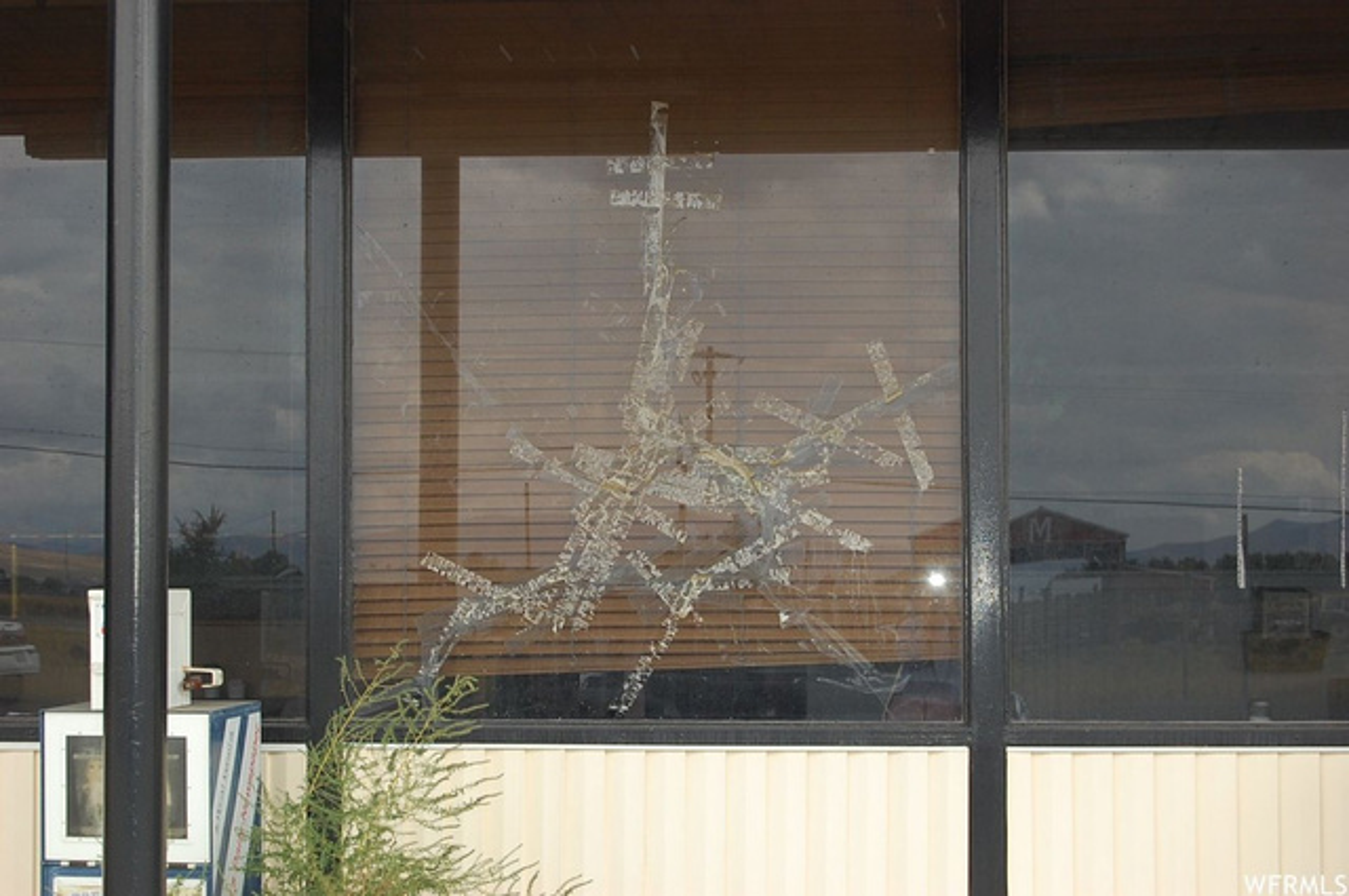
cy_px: 448
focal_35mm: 82
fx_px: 3088
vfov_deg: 16.5
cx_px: 674
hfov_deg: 24.6
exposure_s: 1/250
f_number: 8
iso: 400
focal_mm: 55
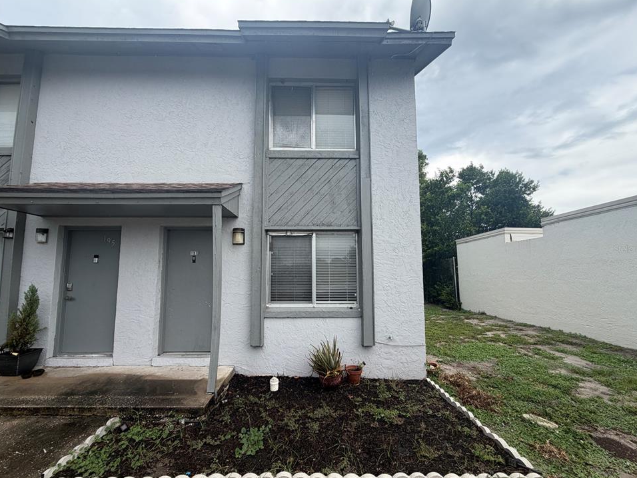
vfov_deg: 81.7
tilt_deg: +5.3
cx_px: 313
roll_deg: +0.5
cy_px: 249
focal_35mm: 15
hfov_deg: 98.2
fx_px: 276
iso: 40
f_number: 2.2
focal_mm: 2.22
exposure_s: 1/585
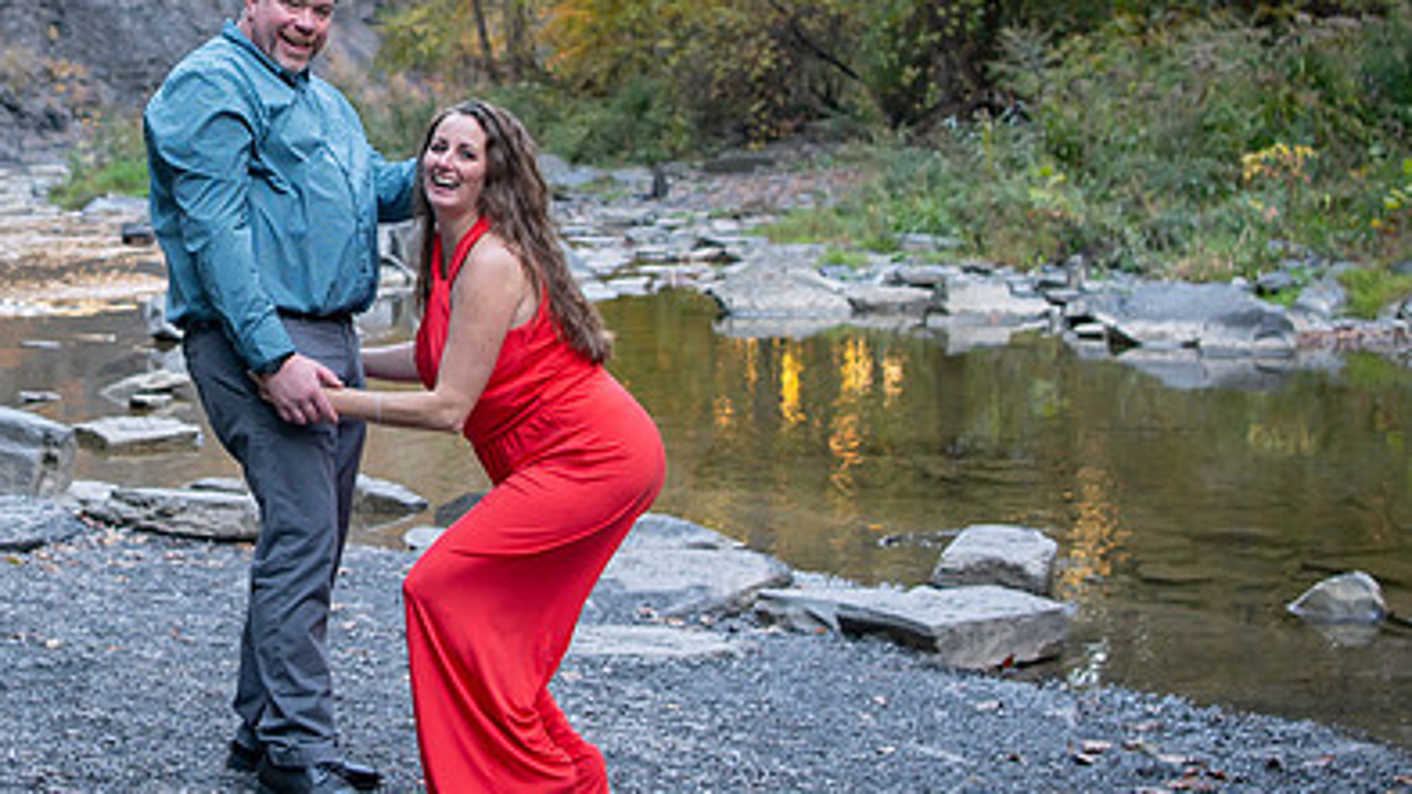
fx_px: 3295
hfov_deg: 23.7
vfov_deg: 13.7
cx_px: 198
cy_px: 163
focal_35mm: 88
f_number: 2.8
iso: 640
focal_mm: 29
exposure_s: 1/250
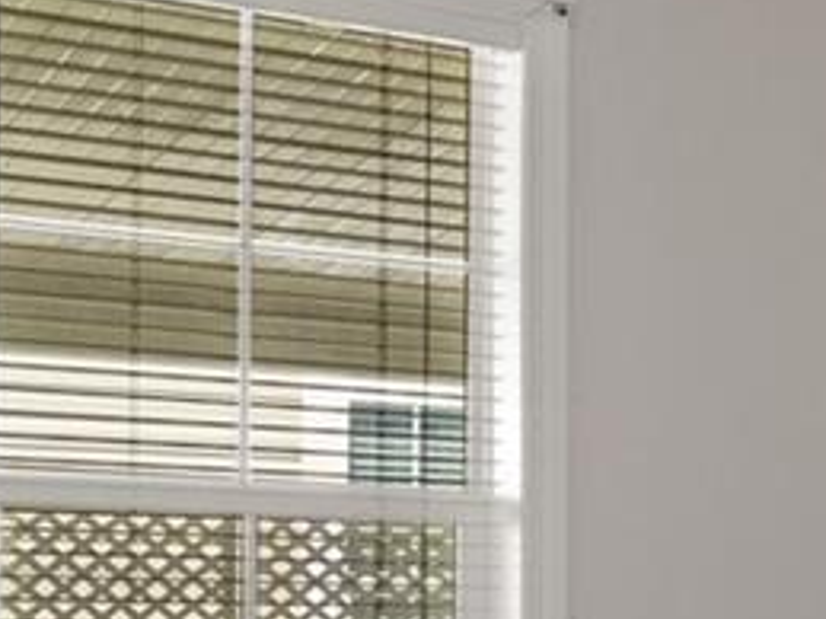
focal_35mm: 101
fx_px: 2409
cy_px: 632
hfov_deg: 12.7
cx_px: 2204
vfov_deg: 14.4
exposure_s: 1/2.5
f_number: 8
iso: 400
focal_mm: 17
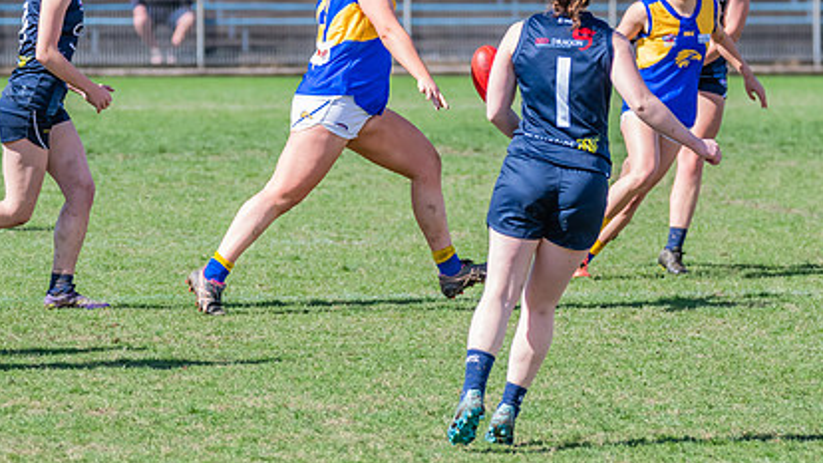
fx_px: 14296
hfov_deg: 3.3
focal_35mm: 655
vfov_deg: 1.9
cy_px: 87
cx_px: 439
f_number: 8
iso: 800
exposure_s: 1/1600
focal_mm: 350
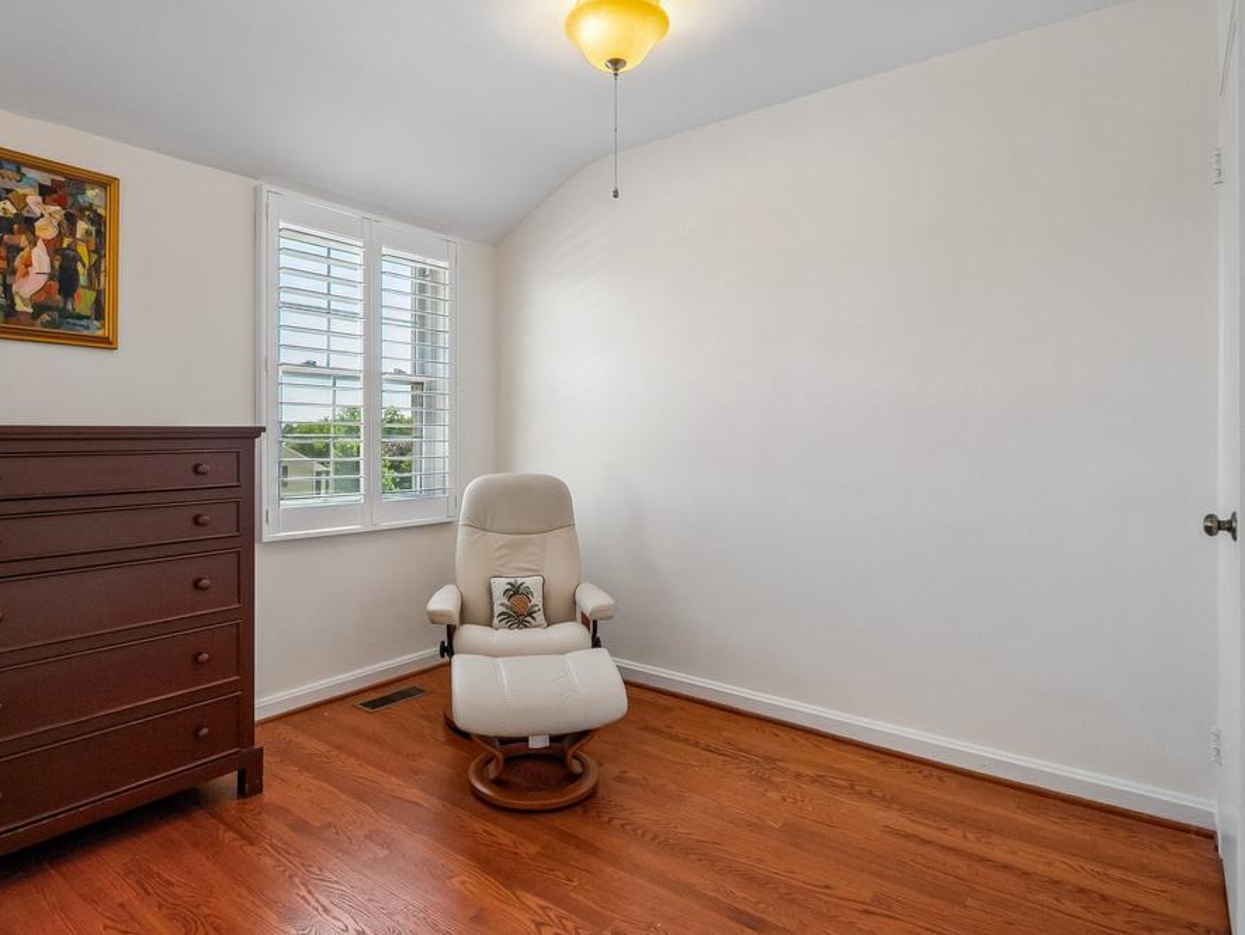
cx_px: 534
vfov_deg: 66.0
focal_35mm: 20
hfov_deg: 81.2
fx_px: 720
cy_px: 456
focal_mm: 12
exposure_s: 1/250
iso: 400
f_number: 5.6
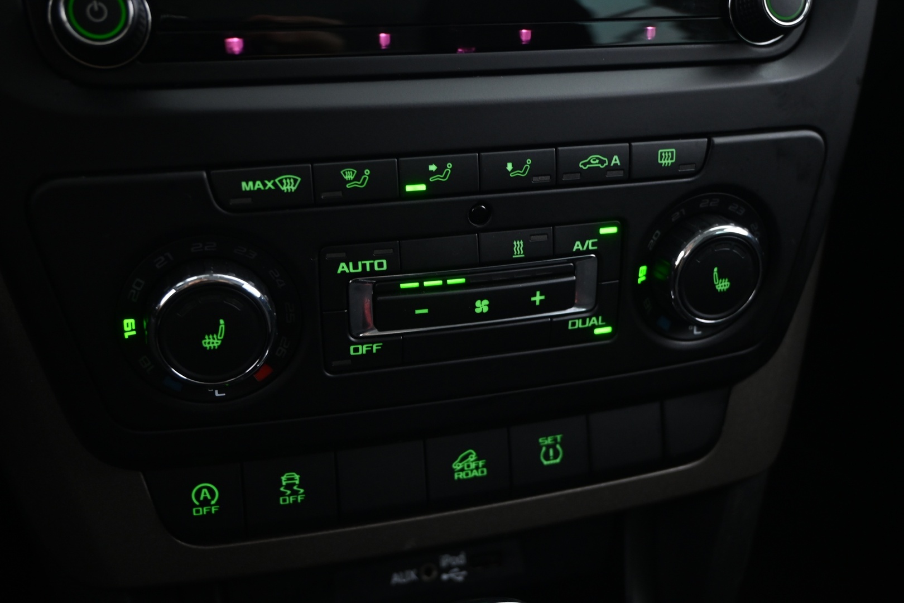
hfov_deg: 55.1
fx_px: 866
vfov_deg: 38.4
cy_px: 302
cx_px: 452
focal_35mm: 34
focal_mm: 23
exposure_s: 1/3
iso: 1000
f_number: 4.2
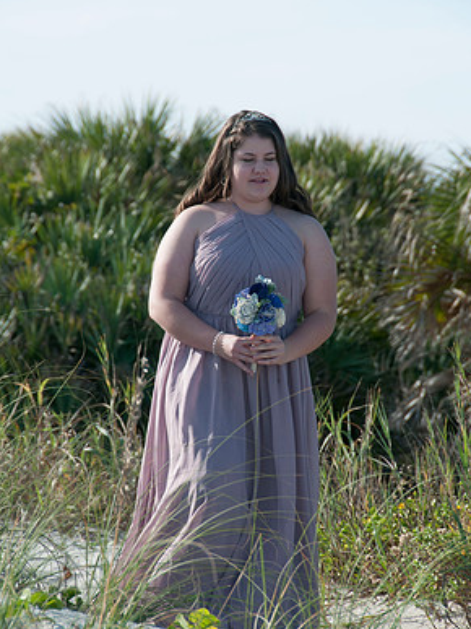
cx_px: 241
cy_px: 307
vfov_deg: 7.0
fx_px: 5173
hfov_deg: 5.2
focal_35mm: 285
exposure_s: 1/250
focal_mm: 170
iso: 100
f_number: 10
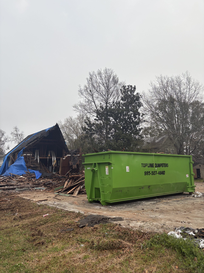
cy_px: 136
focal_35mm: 26
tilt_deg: +9.2
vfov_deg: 67.3
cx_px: 102
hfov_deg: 53.1
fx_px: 204
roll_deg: +0.8
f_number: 1.6
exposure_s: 1/236
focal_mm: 5.96
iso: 40
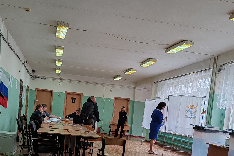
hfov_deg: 39.6
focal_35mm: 50
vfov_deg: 25.9
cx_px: 117
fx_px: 325
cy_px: 148
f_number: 1.9
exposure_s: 1/100
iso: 250
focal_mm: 6.12
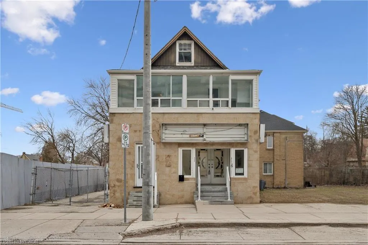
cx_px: 184
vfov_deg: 43.5
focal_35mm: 30
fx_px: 306
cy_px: 122
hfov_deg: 62.0
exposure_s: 1/100
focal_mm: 30
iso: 200
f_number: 16
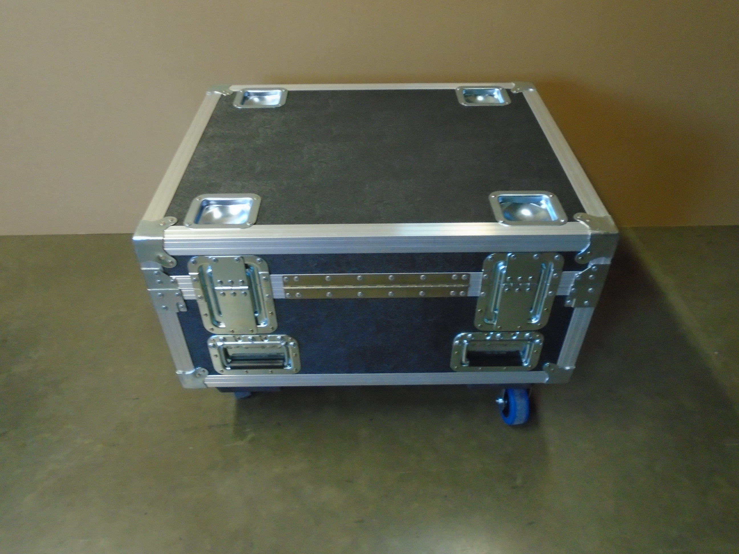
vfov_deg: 53.1
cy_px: 277
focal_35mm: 26
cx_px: 370
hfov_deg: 67.3
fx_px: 555
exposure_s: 1/13
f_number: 3.2
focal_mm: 4.6
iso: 400
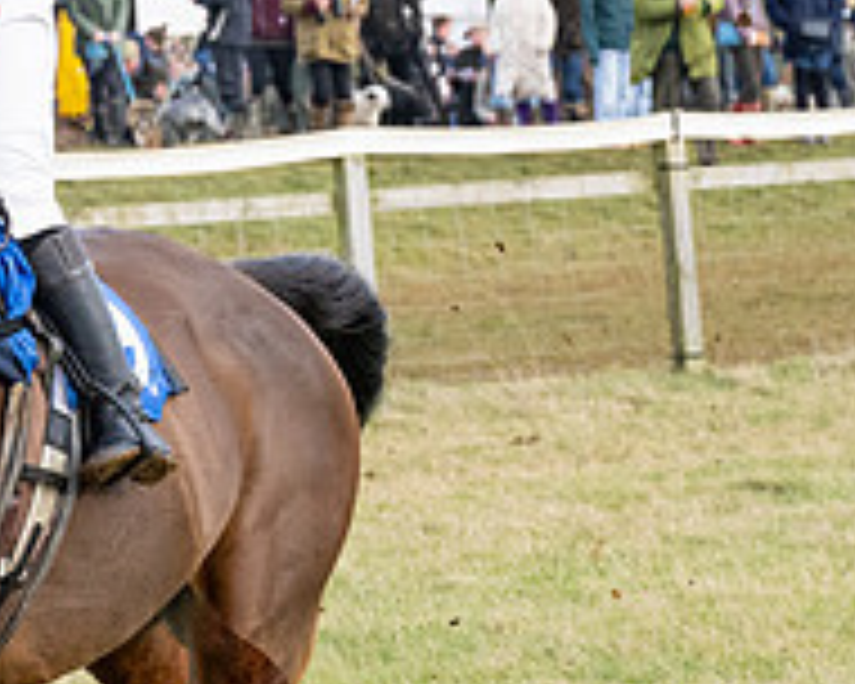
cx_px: 297
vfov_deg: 4.0
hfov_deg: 5.0
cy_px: 468
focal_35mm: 384
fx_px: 9717
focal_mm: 77
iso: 800
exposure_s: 1/1600
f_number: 5
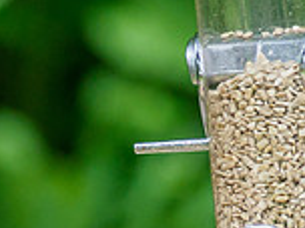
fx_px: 37121
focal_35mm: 4213
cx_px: 193
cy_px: 277
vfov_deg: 0.4
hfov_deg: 0.5
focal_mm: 300
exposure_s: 1/640
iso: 320
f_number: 4.5
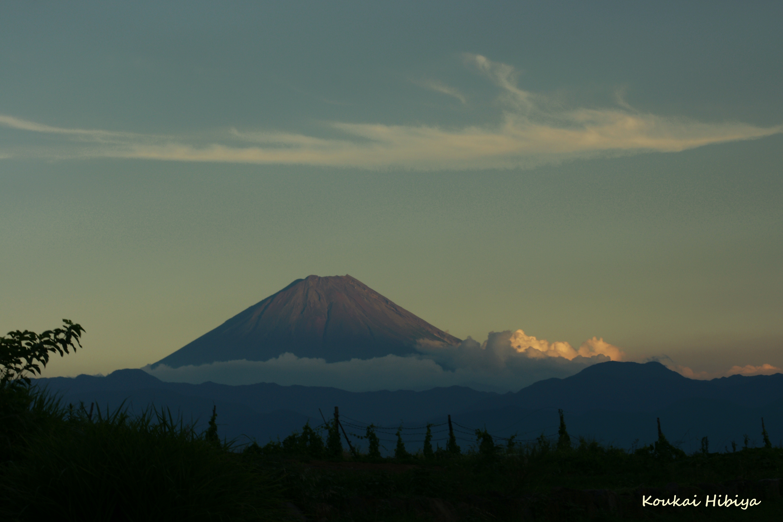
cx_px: 392
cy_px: 261
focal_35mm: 150
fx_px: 3262
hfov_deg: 13.7
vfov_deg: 9.1
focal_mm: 100
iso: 100
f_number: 11
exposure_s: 1/15
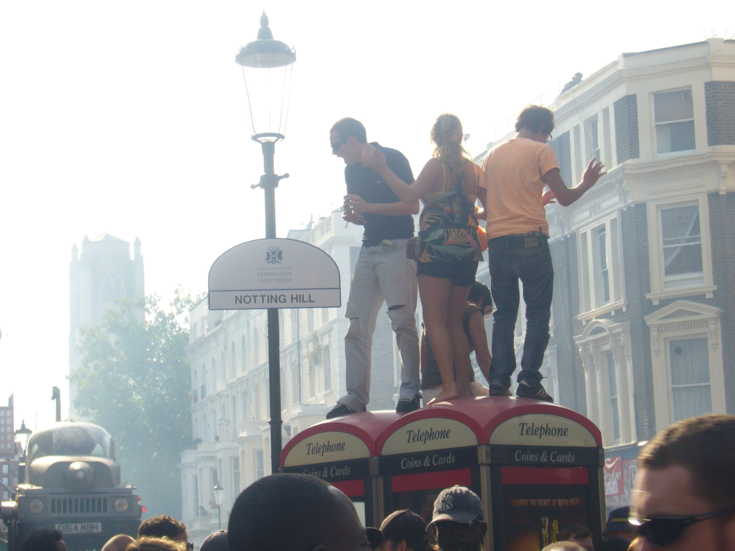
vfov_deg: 15.2
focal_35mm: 97
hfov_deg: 20.2
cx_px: 368
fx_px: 2060
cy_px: 276
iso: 80
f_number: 9.6
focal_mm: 16.1
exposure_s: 1/80
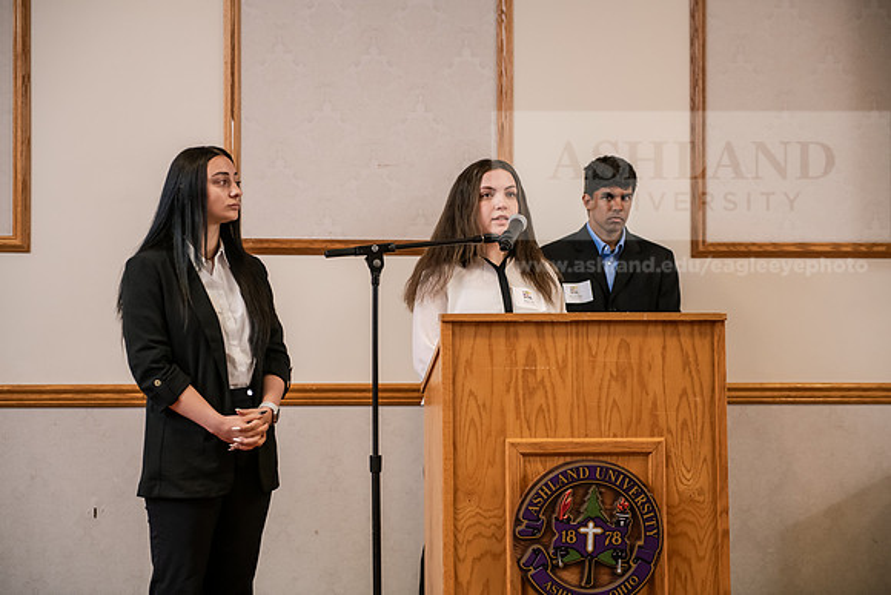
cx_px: 446
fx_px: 1535
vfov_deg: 21.9
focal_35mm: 62
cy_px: 298
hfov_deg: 32.4
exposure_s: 1/160
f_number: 3.2
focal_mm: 62
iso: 2000
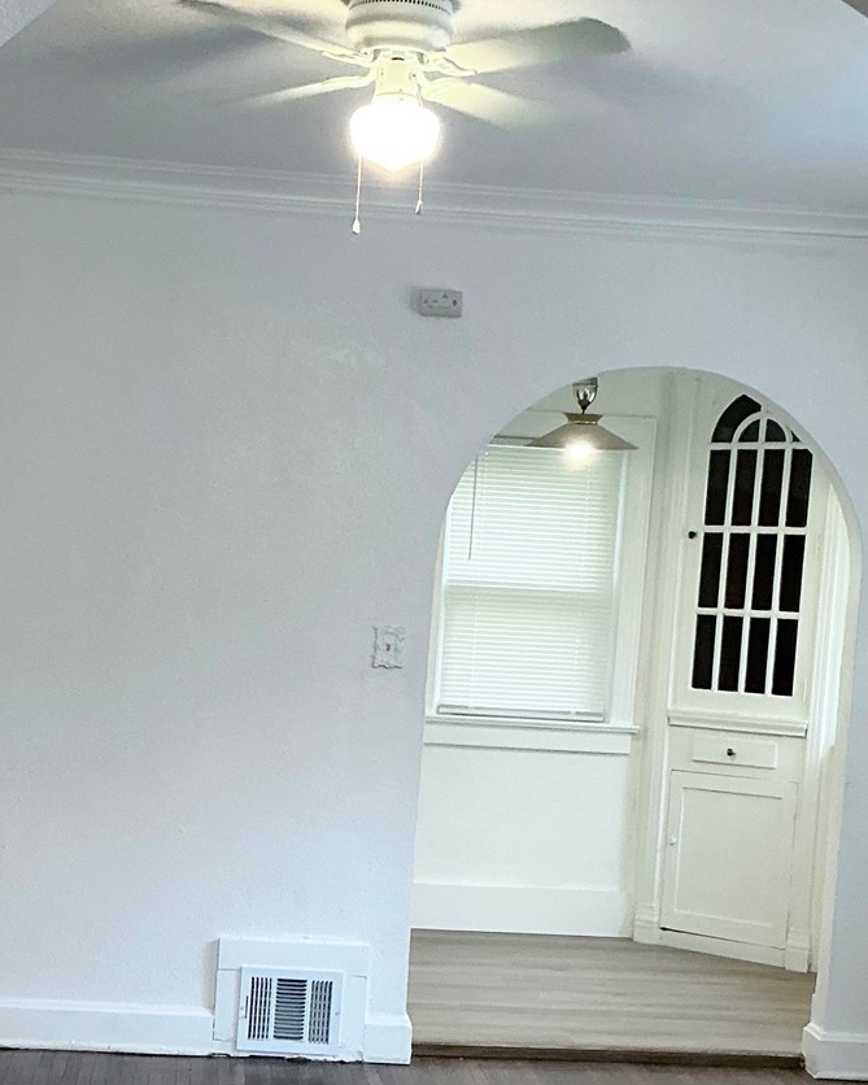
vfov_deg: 28.8
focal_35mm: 65
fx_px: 2087
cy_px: 771
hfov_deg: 23.5
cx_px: 367
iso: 100
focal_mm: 3
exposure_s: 1/60
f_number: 1.8
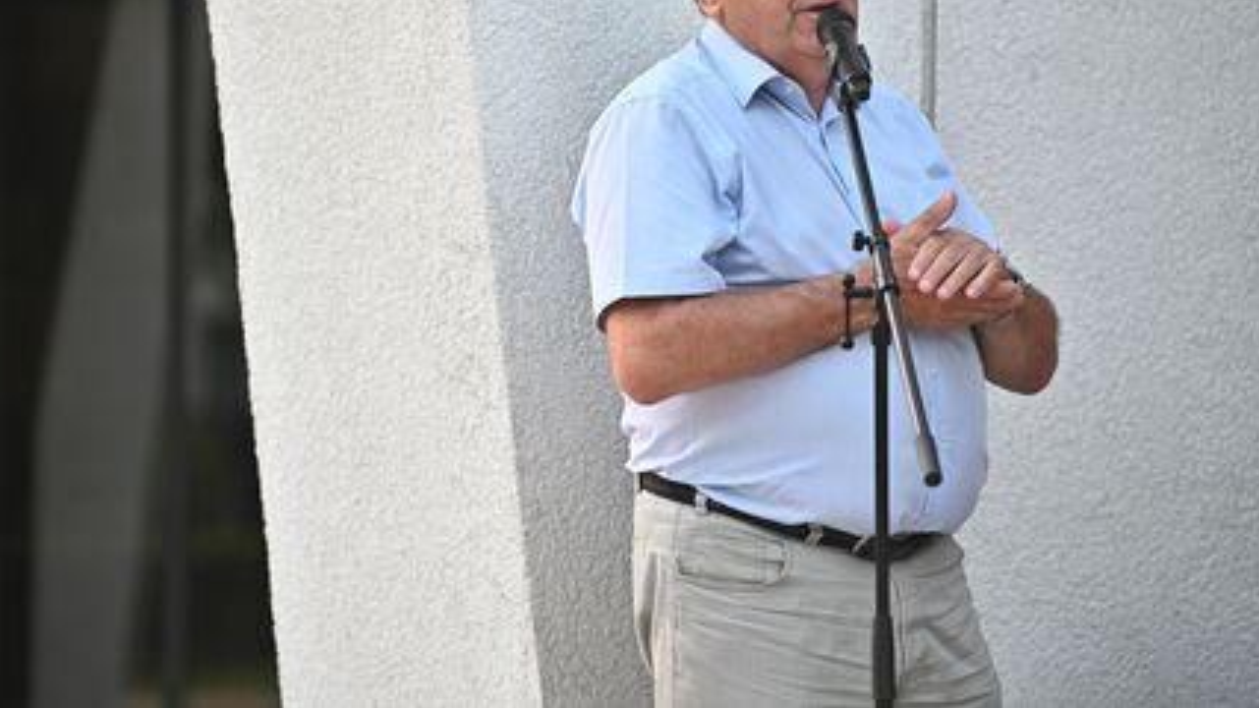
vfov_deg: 5.5
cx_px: 637
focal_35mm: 221
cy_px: 268
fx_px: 7376
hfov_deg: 9.8
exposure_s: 1/500
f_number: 3.5
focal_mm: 200
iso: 1000
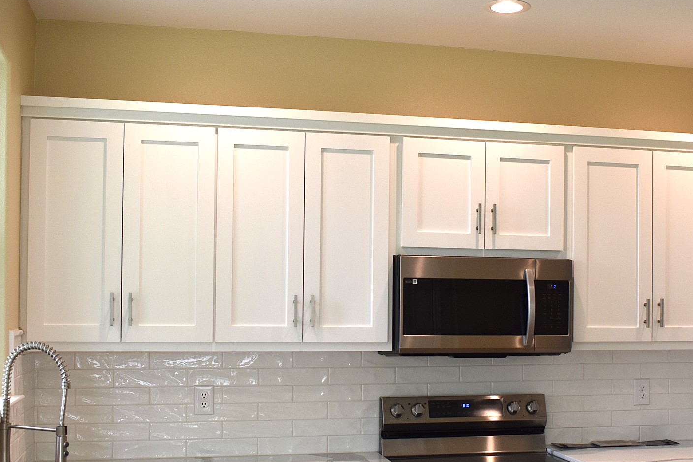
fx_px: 982
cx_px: 440
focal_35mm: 51
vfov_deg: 26.4
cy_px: 303
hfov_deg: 38.6
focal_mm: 22
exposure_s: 1/100
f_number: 5
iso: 400
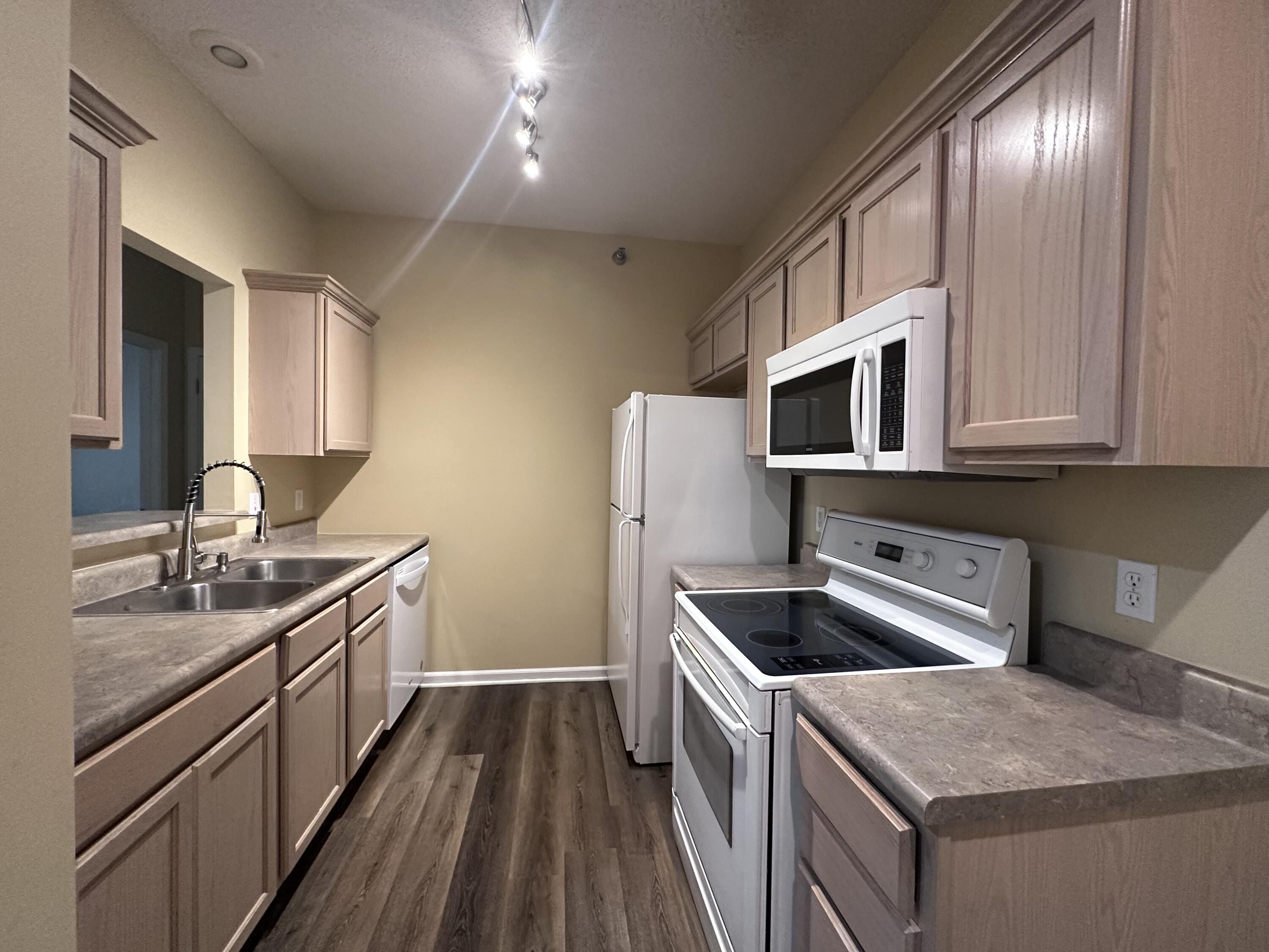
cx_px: 634
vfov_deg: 85.7
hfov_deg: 102.1
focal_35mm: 14
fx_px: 513
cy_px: 476
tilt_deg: -1.4
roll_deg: -1.4
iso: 400
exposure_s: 1/60
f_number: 2.2
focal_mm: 2.22
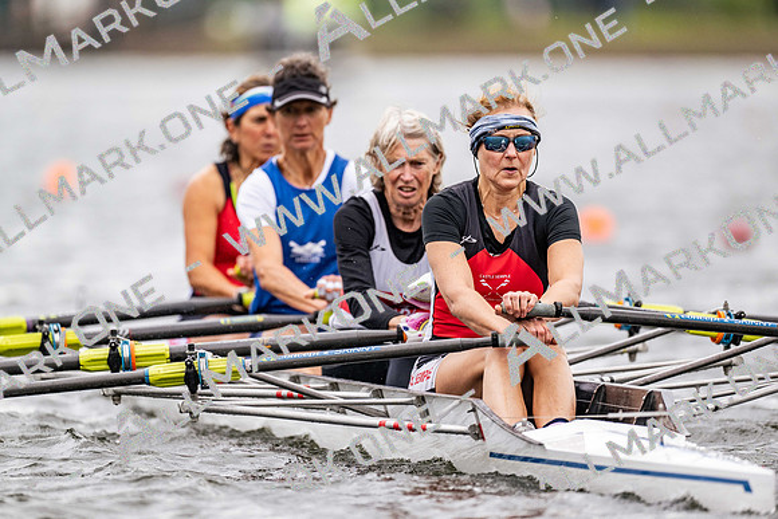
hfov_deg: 3.4
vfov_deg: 2.3
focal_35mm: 600
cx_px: 389
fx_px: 12969
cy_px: 260
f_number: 4
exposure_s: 1/2500
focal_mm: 600
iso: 640
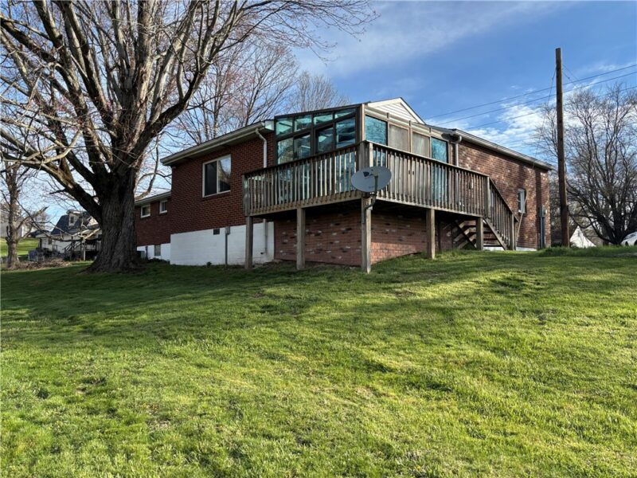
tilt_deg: +3.8
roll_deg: +0.1
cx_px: 318
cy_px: 239
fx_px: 478
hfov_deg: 67.3
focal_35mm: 26
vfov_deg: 53.1
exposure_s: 1/1567
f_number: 1.6
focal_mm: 5.96
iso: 50
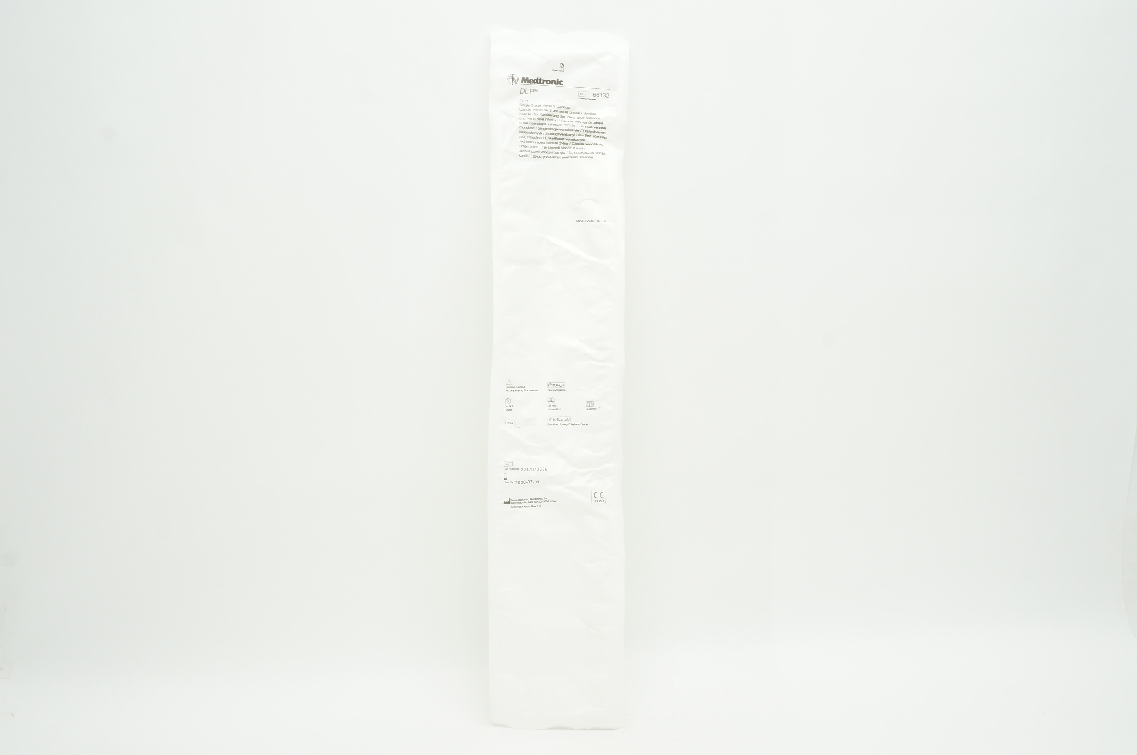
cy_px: 378
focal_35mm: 32
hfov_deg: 59.5
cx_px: 568
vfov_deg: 41.6
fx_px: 994
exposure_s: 1/15
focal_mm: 21
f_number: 11
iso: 400
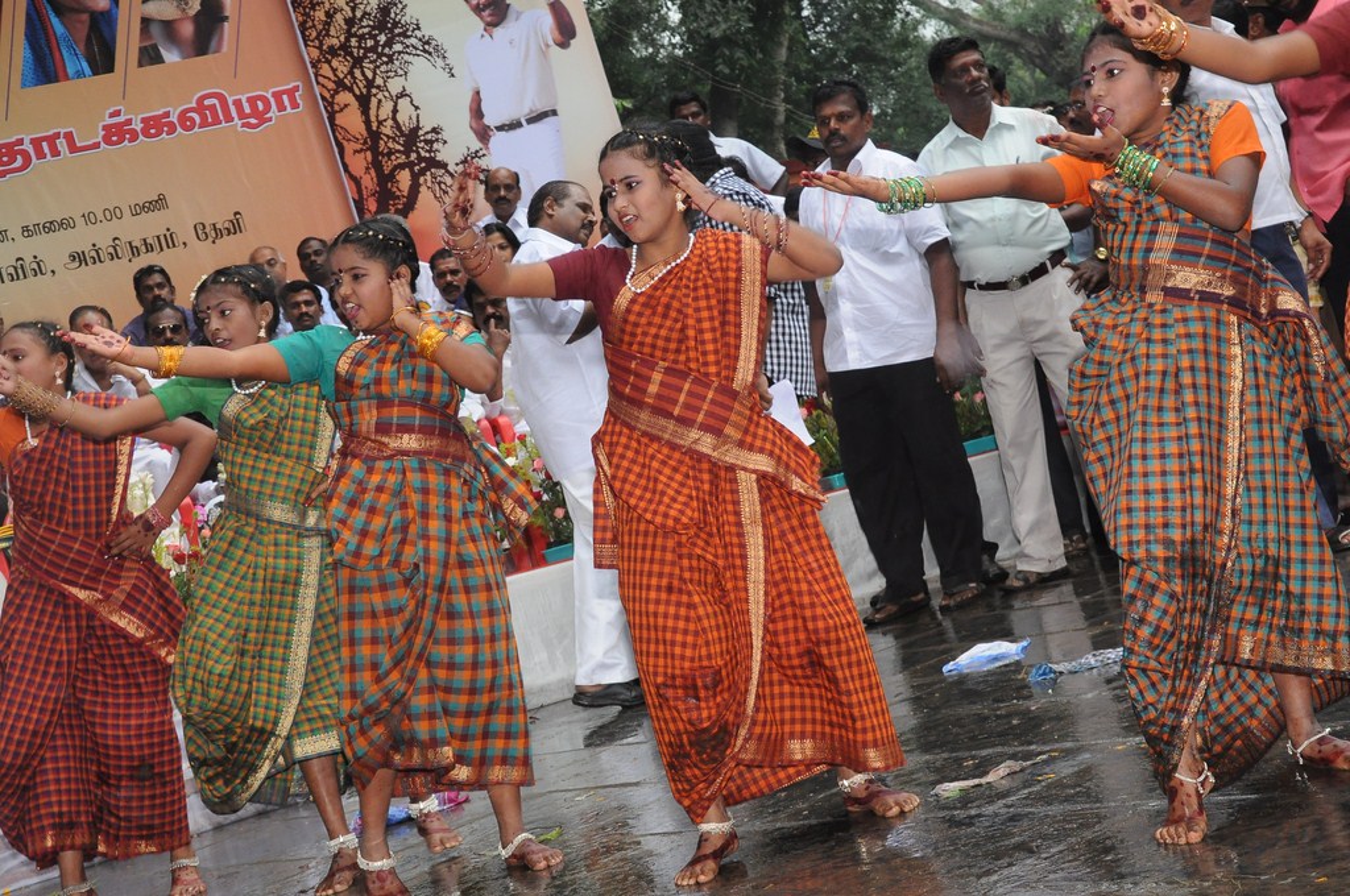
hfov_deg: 29.9
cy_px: 448
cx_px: 675
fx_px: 2528
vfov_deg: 20.1
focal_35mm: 68
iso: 1250
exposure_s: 1/125
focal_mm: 45
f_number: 11
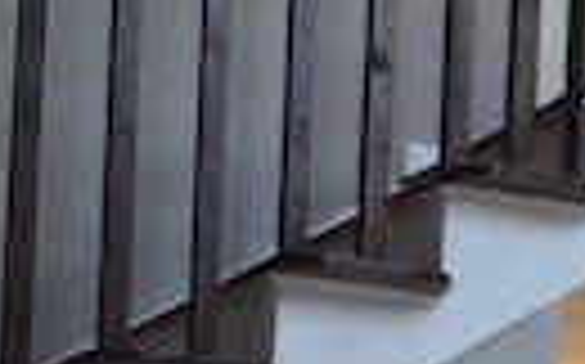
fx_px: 2326
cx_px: 1400
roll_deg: -0.9
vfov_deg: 8.7
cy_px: 566
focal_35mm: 146
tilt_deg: +4.4
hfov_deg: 11.7
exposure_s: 1/30
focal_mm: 3.99
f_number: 1.8
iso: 32
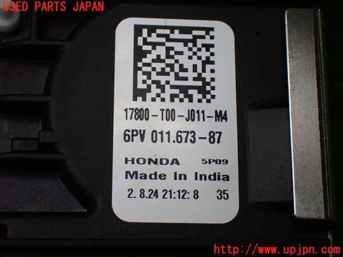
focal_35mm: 82
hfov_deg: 23.8
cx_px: 172
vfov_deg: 18.0
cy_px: 128
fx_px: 813
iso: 800
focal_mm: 14.62
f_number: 4.3
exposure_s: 1/250
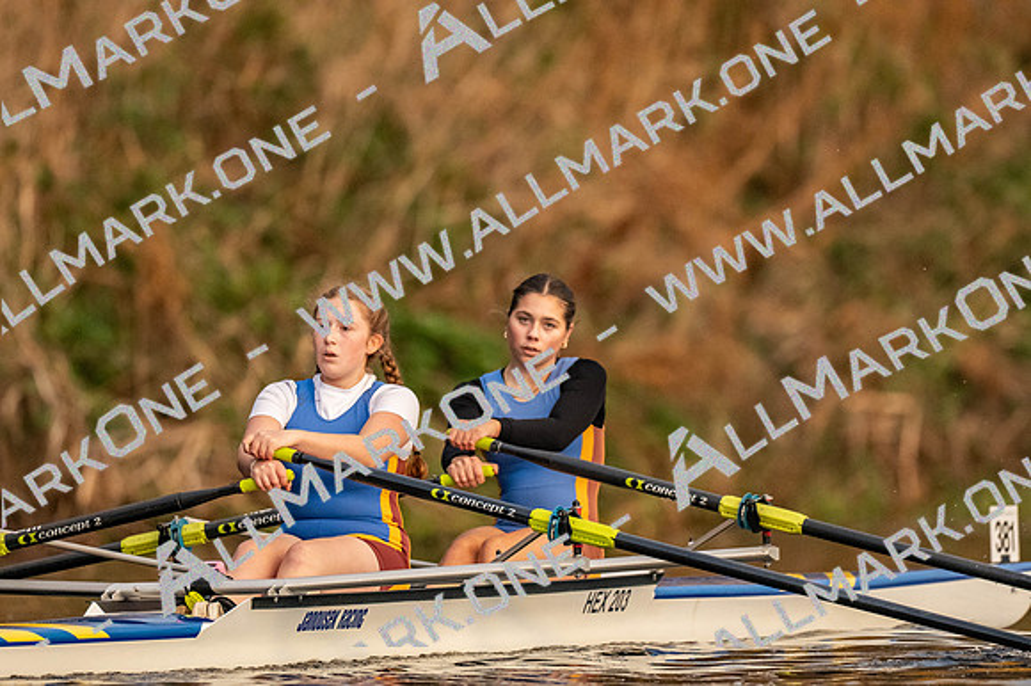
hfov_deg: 2.3
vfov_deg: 1.5
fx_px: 25759
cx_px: 516
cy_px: 343
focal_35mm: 900
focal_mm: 600
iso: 3200
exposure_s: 1/2500
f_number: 4
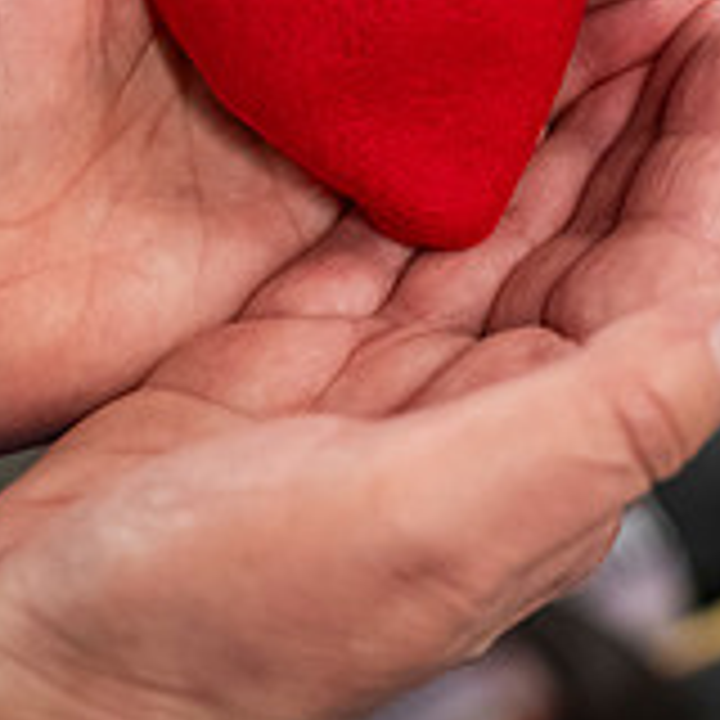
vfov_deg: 11.2
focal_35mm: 154
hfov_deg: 11.3
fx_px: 3624
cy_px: -79
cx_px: 238
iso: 2500
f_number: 3.2
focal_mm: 50
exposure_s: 1/160
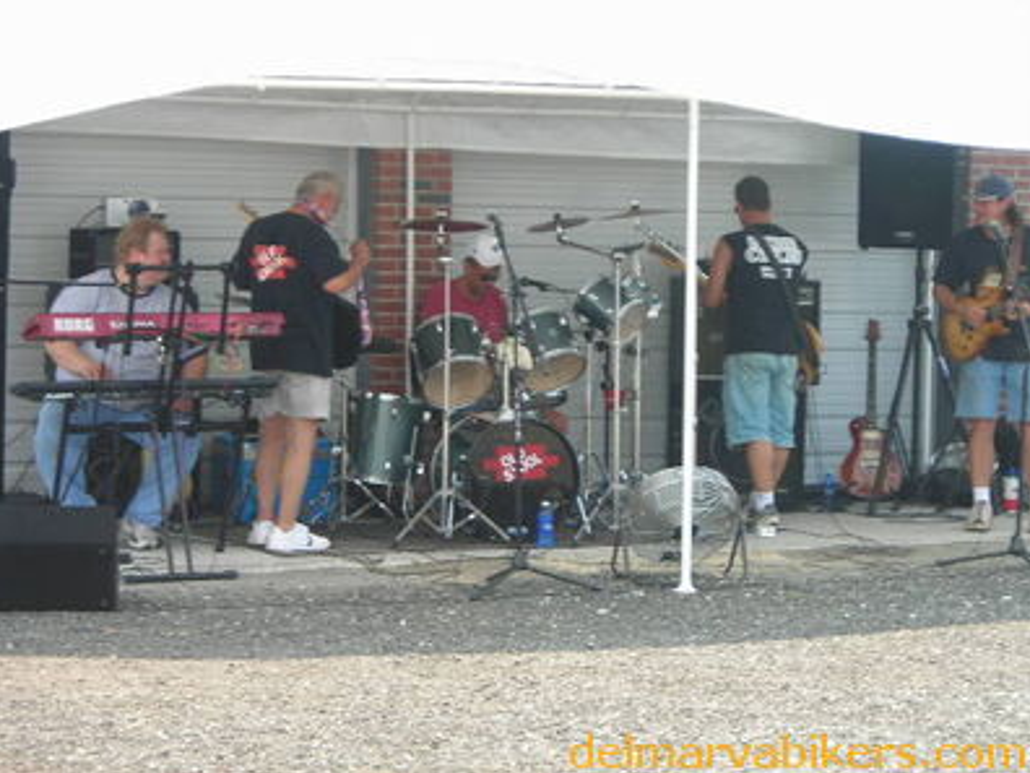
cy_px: 385
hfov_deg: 18.9
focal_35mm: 104
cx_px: 515
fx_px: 3095
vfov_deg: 14.2
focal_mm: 17
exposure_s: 1/61.8
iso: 50
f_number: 4.9
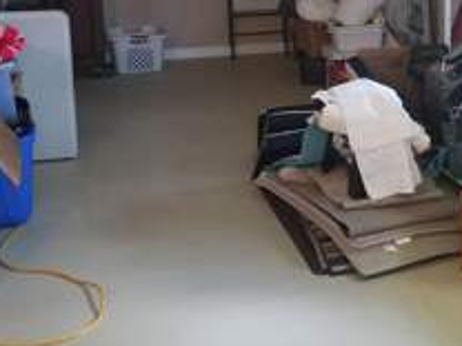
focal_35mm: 60
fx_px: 801
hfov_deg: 31.6
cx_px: 346
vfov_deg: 23.8
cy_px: 44
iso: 160
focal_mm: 4.2
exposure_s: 1/40
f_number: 1.7
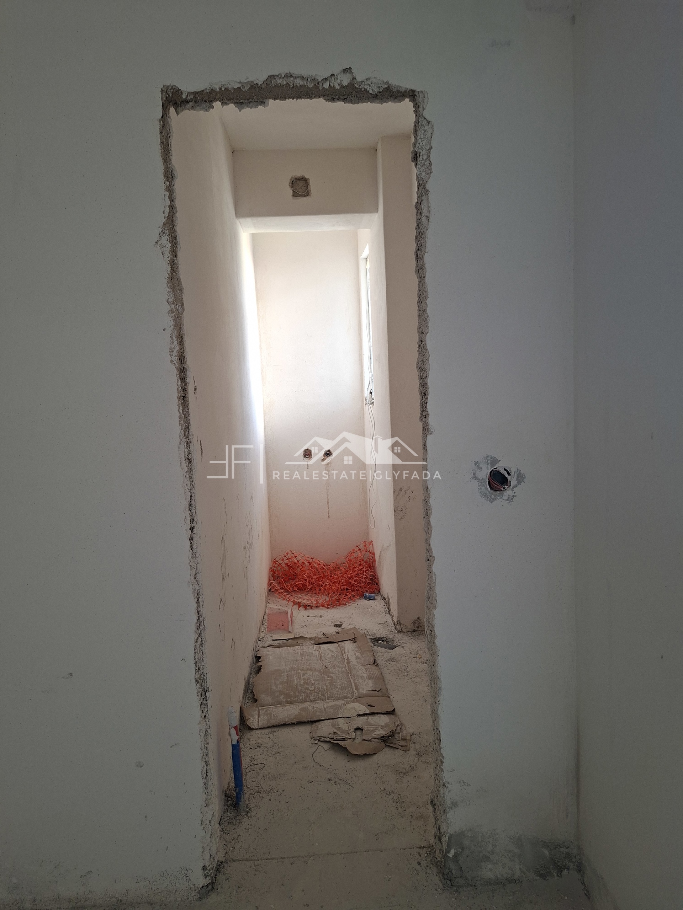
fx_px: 605
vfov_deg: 73.9
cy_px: 455
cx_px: 342
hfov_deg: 58.9
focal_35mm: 23
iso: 125
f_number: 1.8
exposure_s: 1/100
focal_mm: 5.54
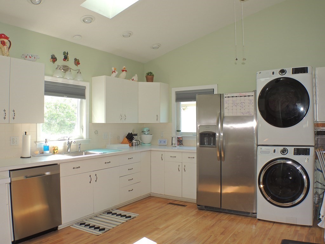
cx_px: 162
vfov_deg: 40.7
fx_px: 329
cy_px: 122
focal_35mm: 35
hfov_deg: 52.6
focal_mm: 6.2
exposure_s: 1/50
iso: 100
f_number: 3.3
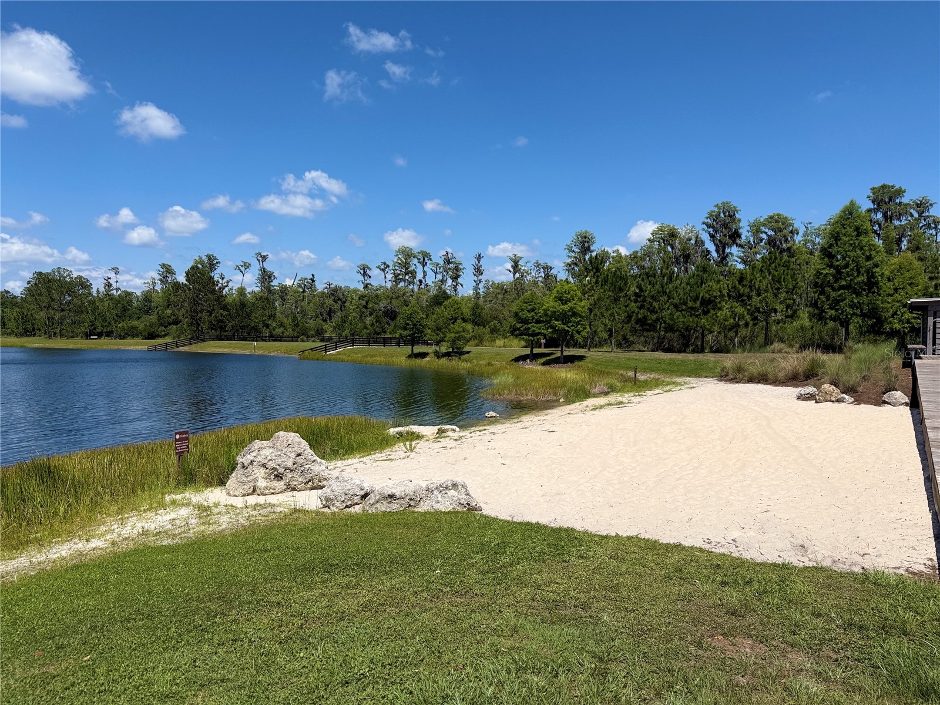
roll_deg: -0.4
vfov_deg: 56.8
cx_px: 470
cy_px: 352
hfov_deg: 71.6
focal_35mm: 24
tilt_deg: -1.8
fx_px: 652
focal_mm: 6.76
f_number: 1.78
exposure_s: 1/9091
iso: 80
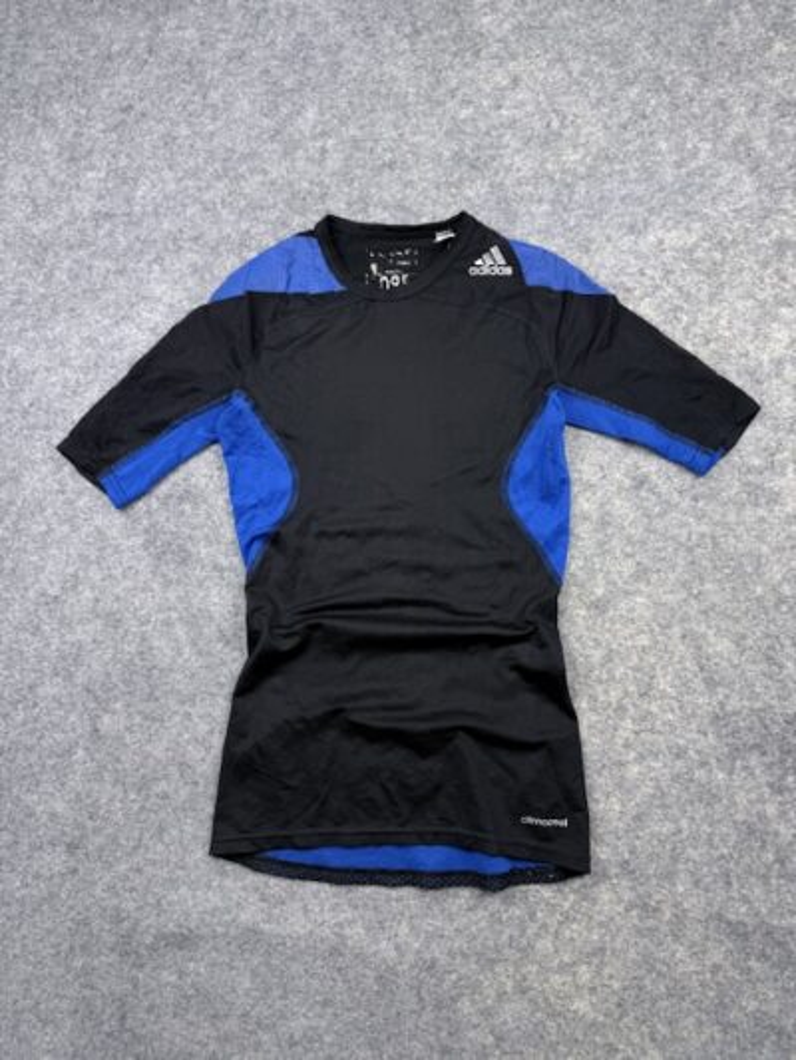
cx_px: 398
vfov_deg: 71.6
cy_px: 530
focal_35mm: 24
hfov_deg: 56.8
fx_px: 736
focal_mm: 6.76
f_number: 1.78
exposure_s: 1/100
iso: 64
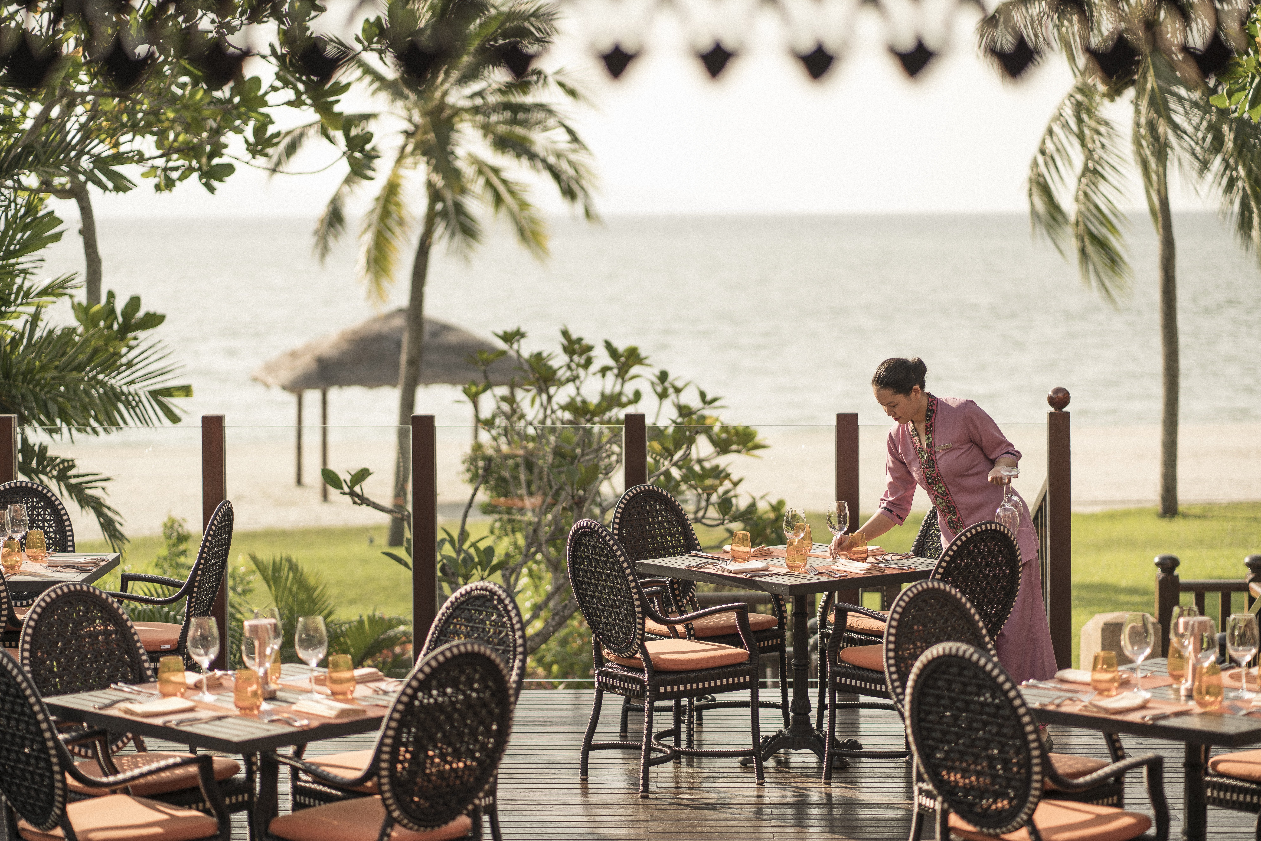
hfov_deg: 23.9
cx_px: 630
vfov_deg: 16.1
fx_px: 2978
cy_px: 420
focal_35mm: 85
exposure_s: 1/1600
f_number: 1.8
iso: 100
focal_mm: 85
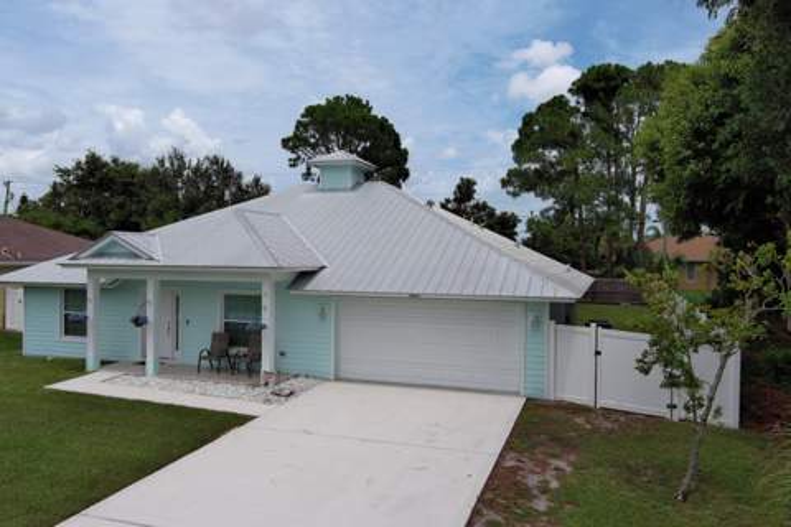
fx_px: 637
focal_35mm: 29
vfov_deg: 45.0
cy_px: 264
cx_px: 396
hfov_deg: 63.7
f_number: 2.8
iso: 100
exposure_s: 1/633
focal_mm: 10.57
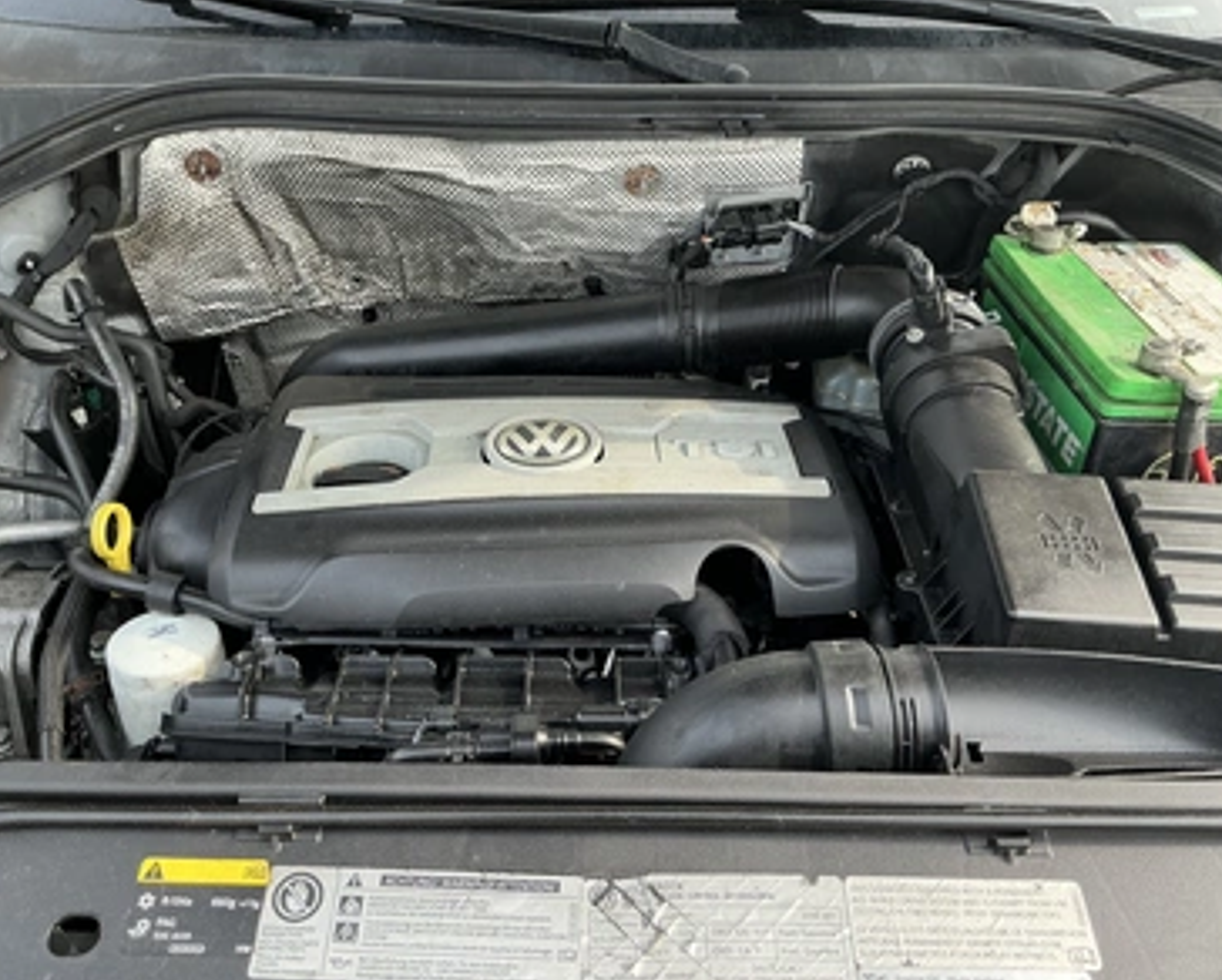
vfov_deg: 48.6
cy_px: 483
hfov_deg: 58.7
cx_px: 574
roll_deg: -0.4
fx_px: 1086
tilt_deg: -33.3
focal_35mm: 30
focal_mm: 3
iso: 25
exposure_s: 1/172
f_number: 1.8
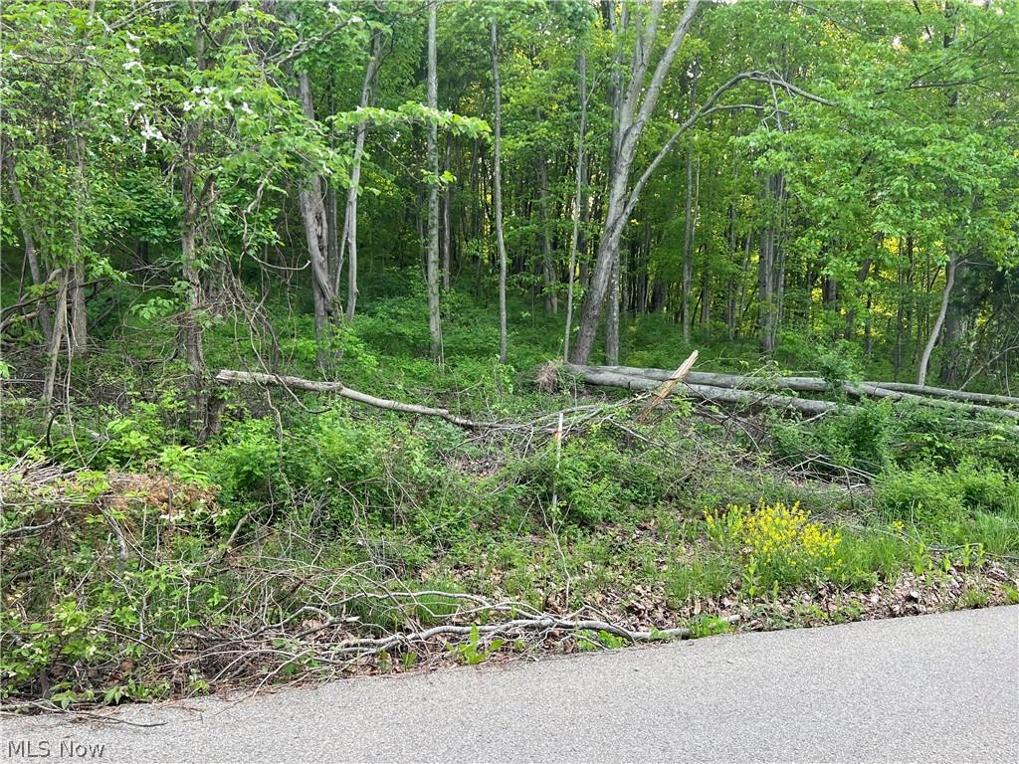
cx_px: 510
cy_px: 382
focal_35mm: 26
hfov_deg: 67.3
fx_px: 765
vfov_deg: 53.1
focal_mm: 5.7
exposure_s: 1/174
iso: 40
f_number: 1.5
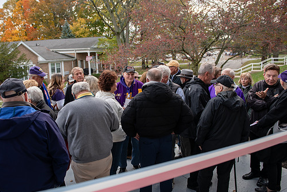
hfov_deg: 65.2
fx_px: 223
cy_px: 99
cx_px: 125
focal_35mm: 28
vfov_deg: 46.5
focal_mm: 24
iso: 250
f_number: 3.5
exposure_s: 1/250
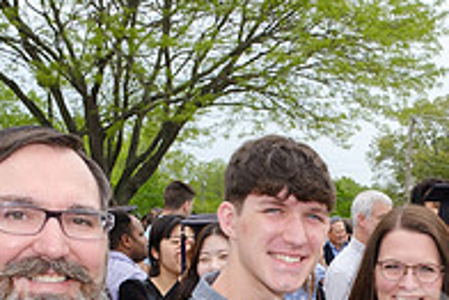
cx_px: 385
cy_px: 393
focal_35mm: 71
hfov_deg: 27.6
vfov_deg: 17.9
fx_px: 886
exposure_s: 1/125
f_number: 8
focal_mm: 16
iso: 200
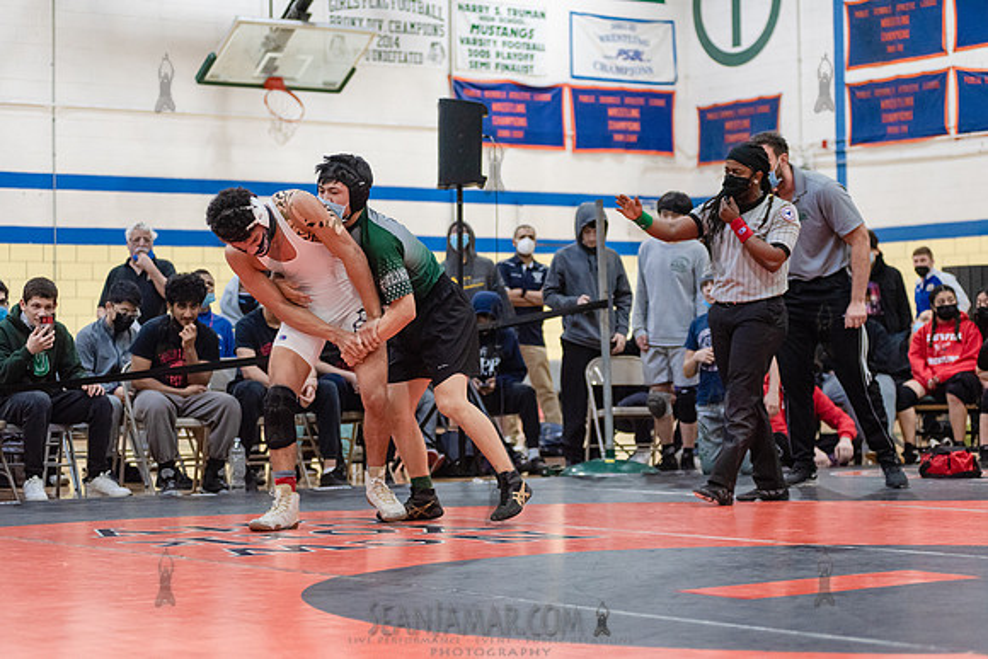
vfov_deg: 17.0
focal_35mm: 80
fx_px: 2210
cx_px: 494
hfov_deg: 25.2
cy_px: 330
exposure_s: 1/400
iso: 4000
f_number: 3.5
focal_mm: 80
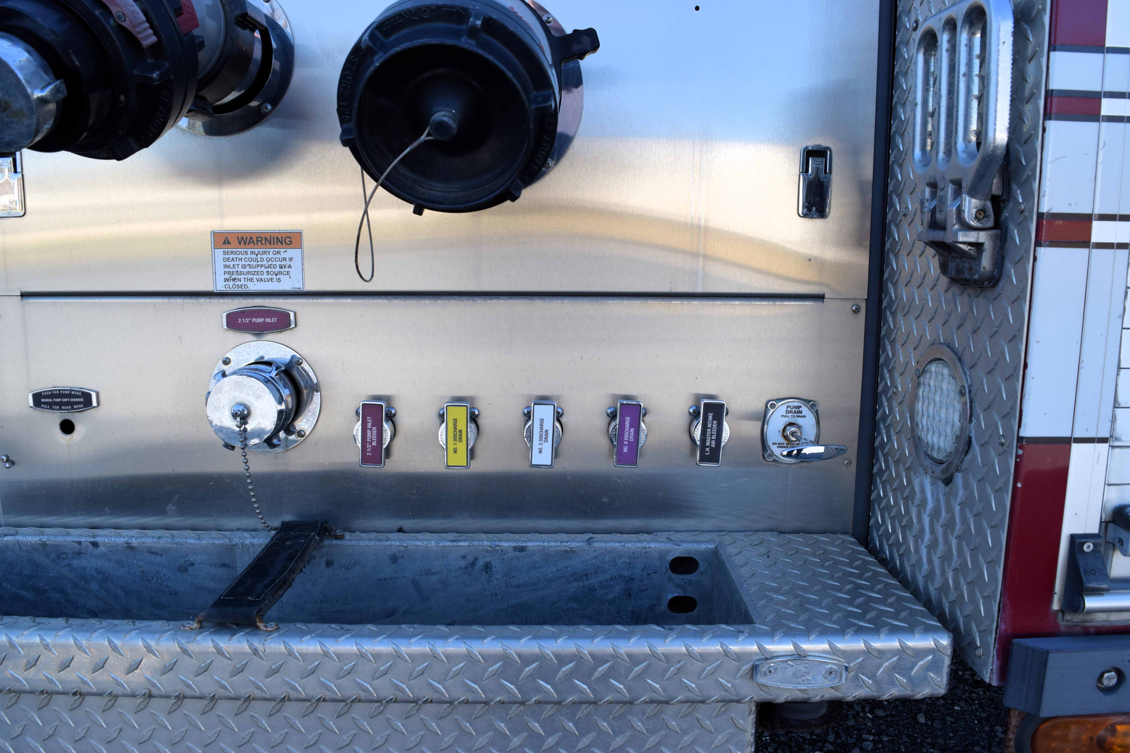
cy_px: 376
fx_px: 847
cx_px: 565
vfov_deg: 47.9
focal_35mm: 27
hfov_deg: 67.4
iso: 360
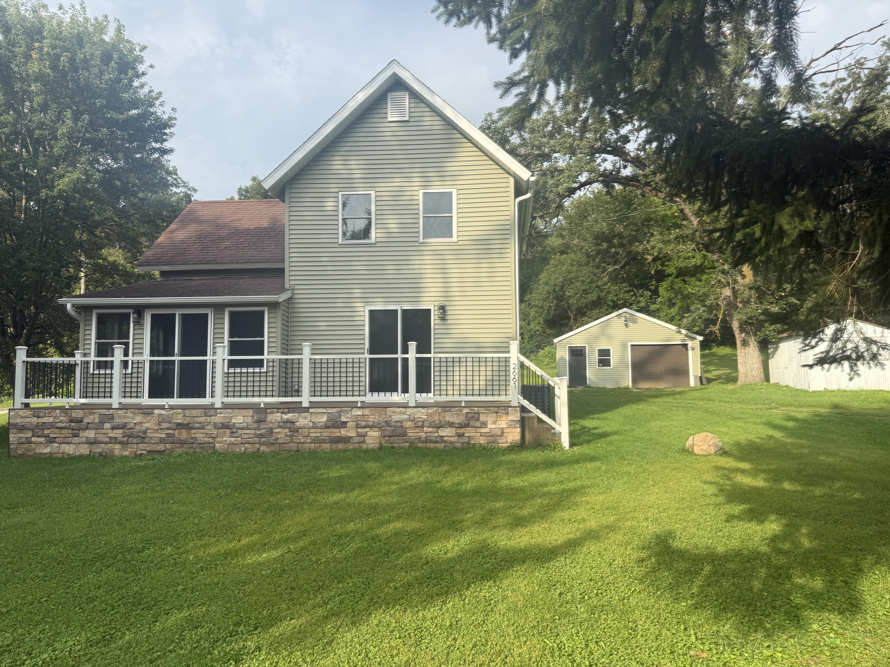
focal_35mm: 24
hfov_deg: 71.6
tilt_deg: +4.3
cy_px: 334
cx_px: 445
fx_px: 617
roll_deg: -0.1
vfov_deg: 56.8
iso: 80
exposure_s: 1/2110
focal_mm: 6.76
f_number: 1.78
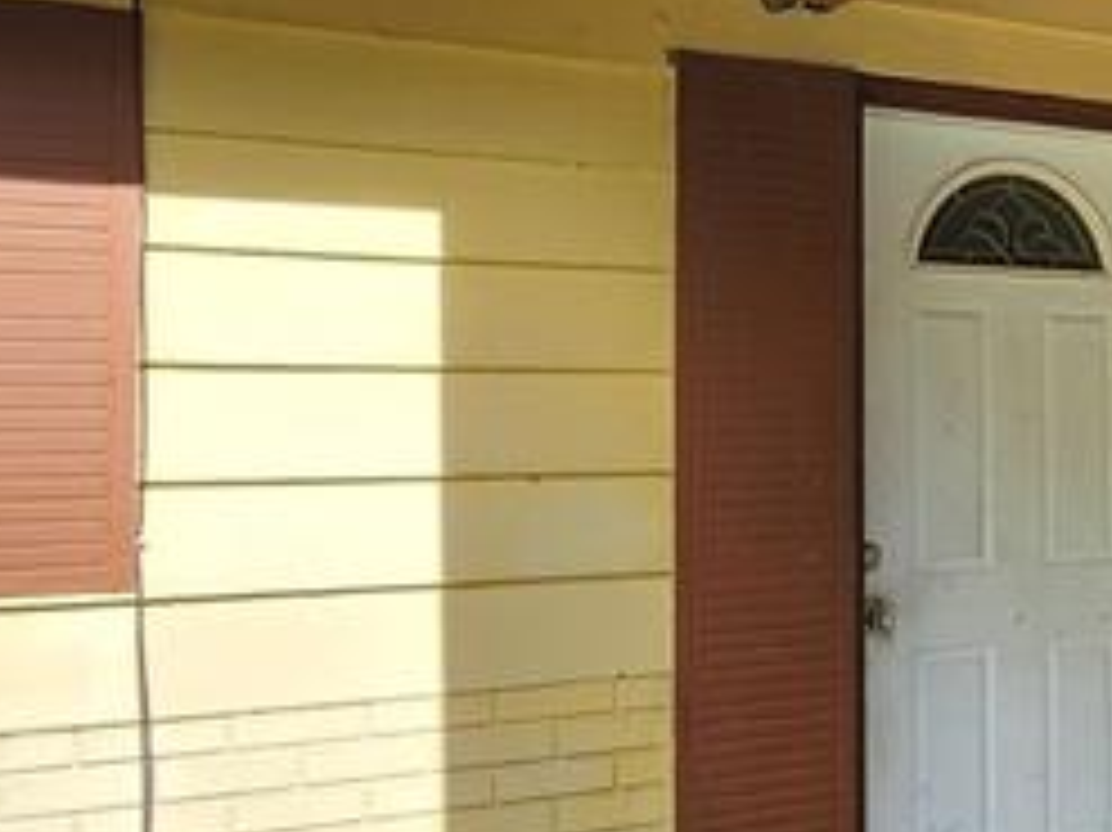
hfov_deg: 31.5
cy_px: 378
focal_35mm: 54
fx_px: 1734
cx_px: 1225
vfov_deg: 27.0
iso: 50
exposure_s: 1/769
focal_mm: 2.2
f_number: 2.2
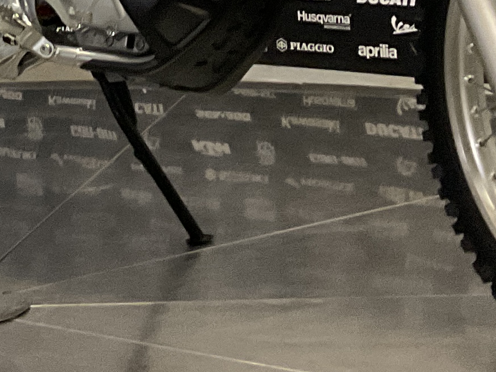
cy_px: -348
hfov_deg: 14.4
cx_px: -98
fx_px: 1905
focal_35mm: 133
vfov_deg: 10.3
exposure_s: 1/60
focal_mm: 3
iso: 160
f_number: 1.8
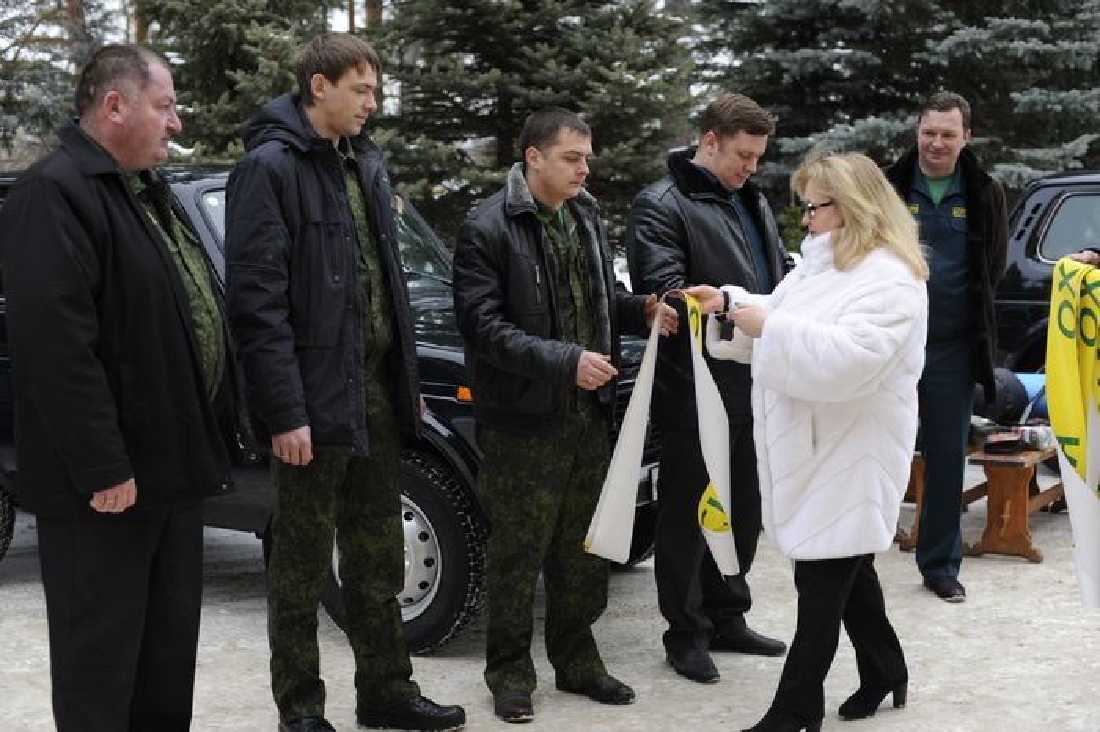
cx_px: 550
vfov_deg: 27.0
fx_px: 1527
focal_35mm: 50
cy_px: 366
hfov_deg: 39.6
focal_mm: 50
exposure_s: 1/400
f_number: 3.5
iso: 320
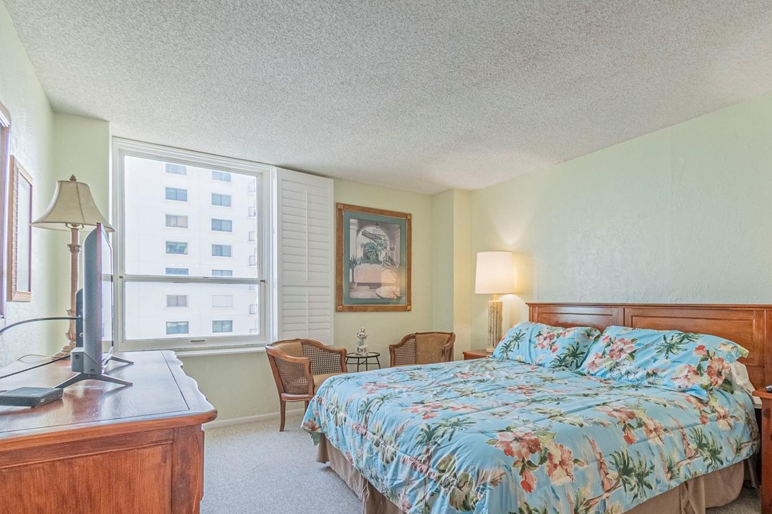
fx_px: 407
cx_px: 474
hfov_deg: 85.5
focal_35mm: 19
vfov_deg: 64.0
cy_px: 305
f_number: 7.1
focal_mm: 10
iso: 320
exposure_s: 1/800
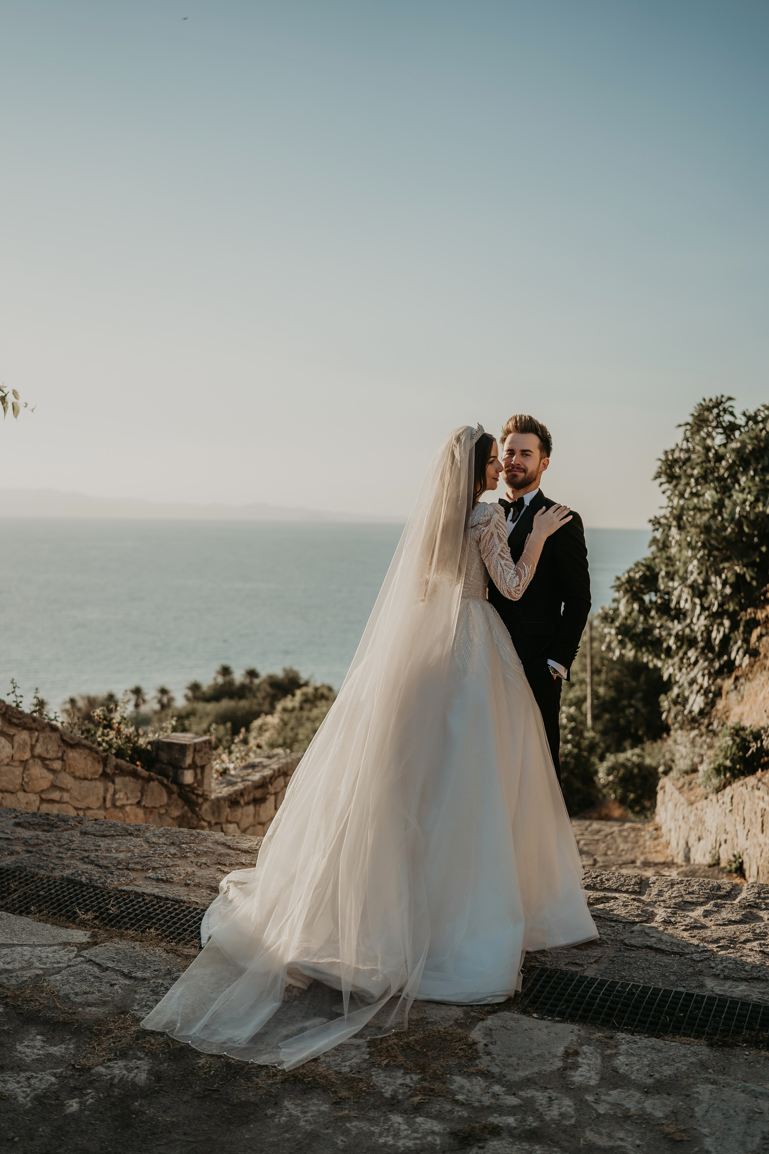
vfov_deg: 54.4
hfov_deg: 37.9
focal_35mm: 35
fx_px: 1121
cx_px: 384
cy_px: 577
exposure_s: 1/2000
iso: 100
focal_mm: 35
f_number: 1.8
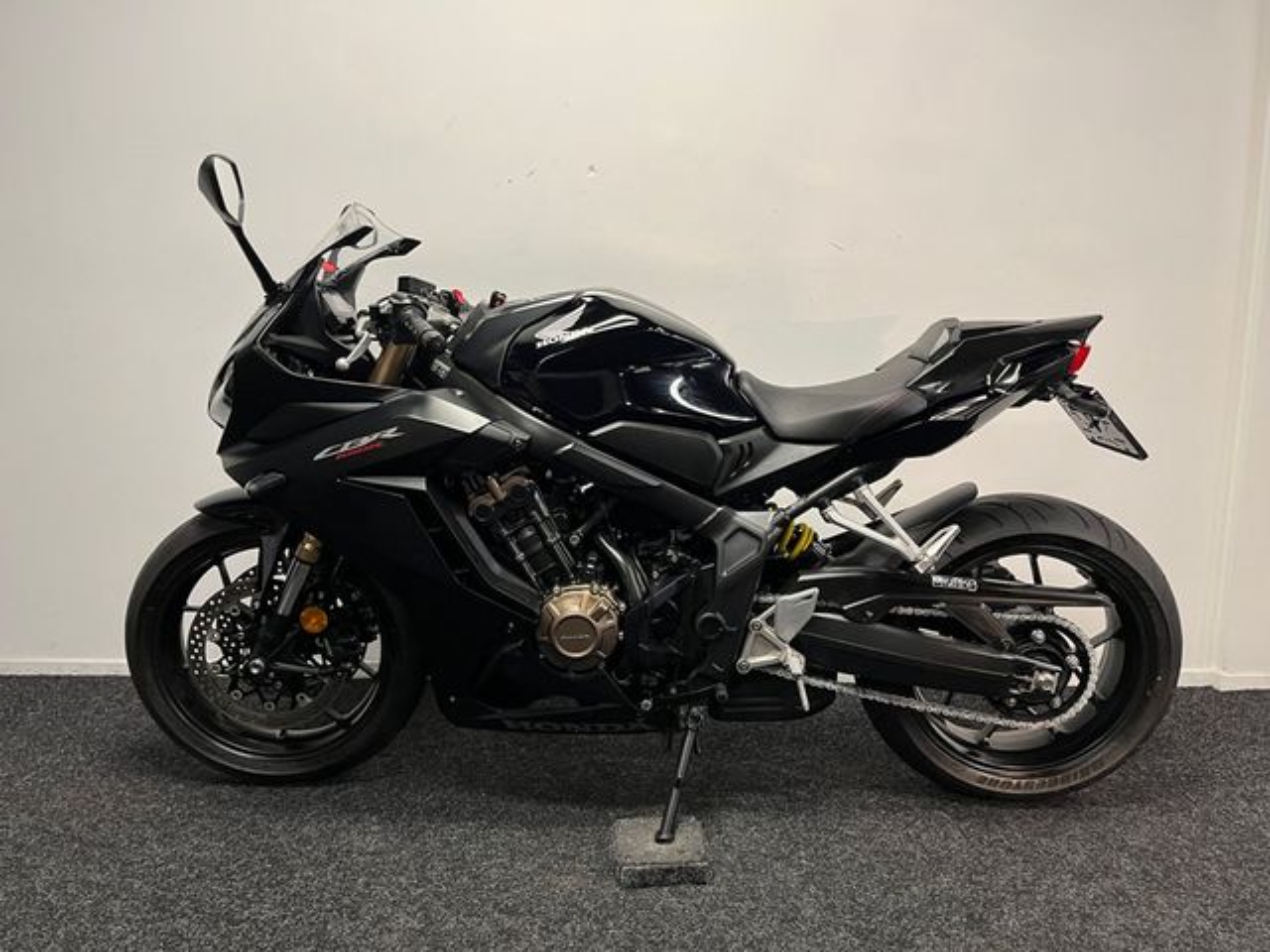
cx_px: 635
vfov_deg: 53.1
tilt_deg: -8.7
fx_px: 954
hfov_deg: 67.3
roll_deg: -0.7
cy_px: 476
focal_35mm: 26
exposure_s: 1/50
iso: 100
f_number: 1.6
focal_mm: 5.1
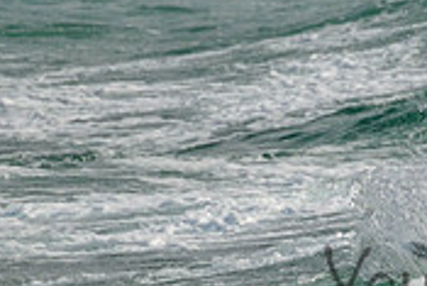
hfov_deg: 0.8
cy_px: 263
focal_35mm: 2516
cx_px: 576
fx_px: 29866
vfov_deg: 0.5
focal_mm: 760
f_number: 11
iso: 500
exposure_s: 1/2000
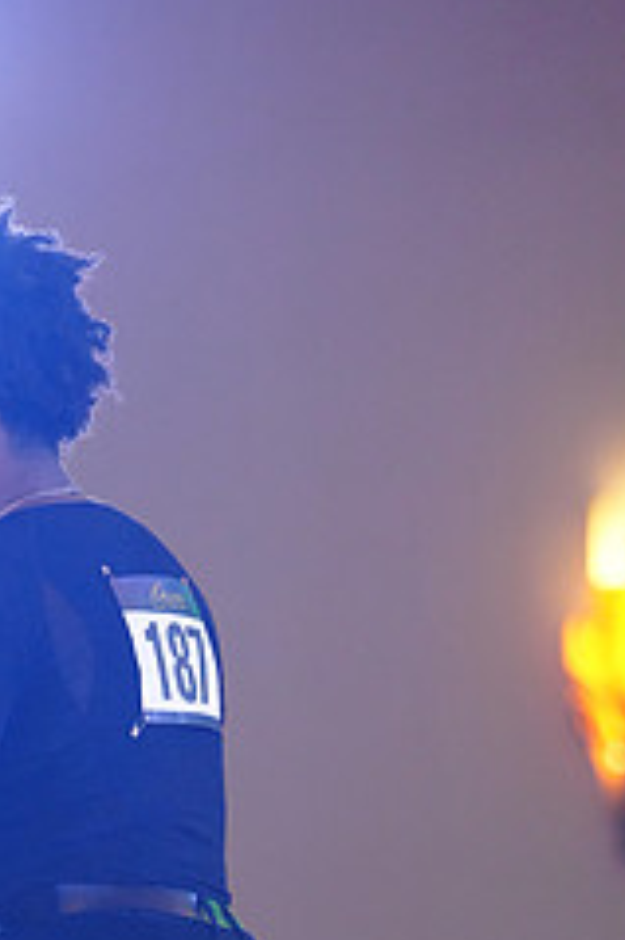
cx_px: -33
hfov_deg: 4.4
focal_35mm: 313
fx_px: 8162
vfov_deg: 6.5
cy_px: 1133
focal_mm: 129
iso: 5000
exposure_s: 1/400
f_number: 2.8
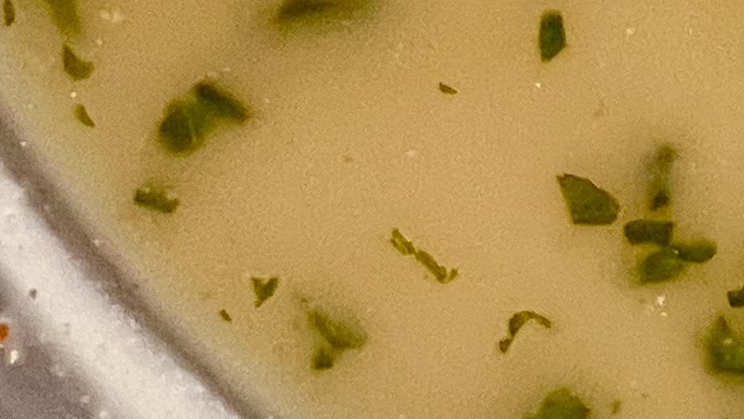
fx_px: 3492
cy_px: -853
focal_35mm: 177
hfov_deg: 11.6
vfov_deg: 6.3
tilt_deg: -79.0
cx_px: 1155
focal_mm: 5.7
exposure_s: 1/50
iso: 250
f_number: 1.5
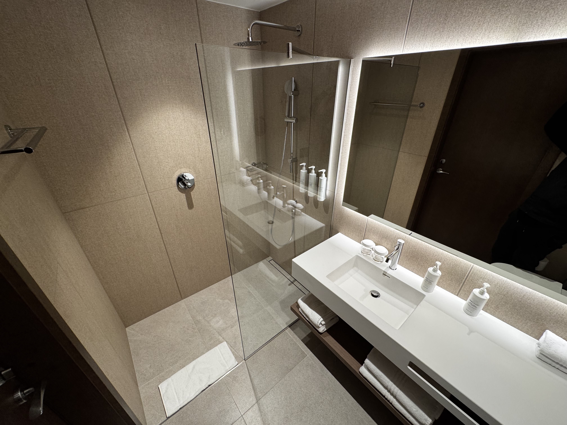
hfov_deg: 102.1
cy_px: 212
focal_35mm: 14
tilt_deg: -29.8
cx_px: 284
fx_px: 229
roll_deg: +0.3
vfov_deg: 85.7
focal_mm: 2.22
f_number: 2.2
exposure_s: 1/100
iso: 200
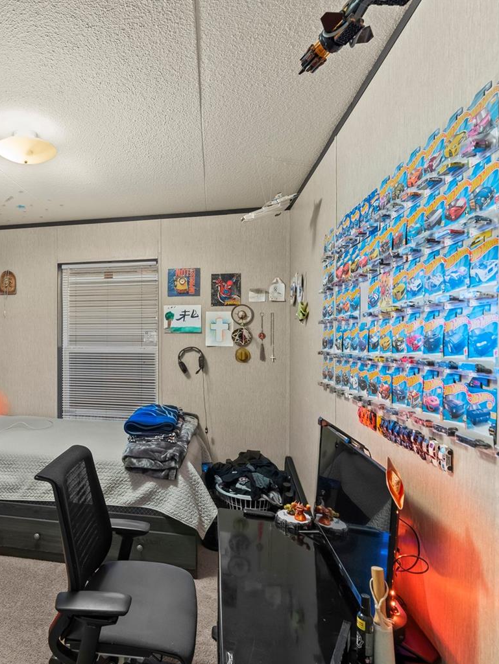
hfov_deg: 59.3
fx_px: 404
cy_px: 343
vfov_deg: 79.0
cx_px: 112
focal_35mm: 21
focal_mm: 14
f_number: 8
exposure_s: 8
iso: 500
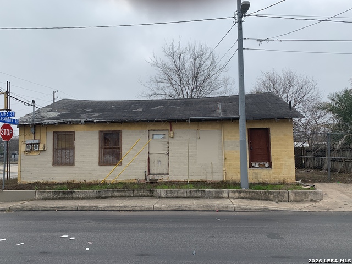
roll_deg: +0.9
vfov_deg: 53.1
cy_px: 132
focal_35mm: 26
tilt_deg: +4.4
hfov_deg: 67.3
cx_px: 176
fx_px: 264
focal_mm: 4.25
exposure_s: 1/2545
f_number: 1.8
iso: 25
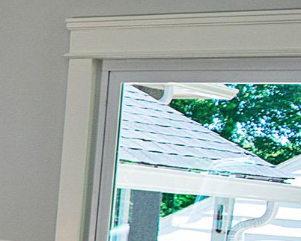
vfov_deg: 11.9
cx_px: -452
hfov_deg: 11.8
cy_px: 234
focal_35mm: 129
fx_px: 1150
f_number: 6.3
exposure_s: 1/160
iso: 400
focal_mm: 18
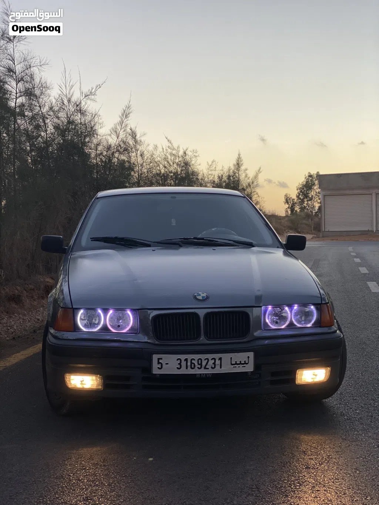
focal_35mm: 52
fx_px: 759
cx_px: 190
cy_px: 252
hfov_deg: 28.0
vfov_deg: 36.8
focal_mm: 6
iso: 32
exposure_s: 1/122
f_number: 2
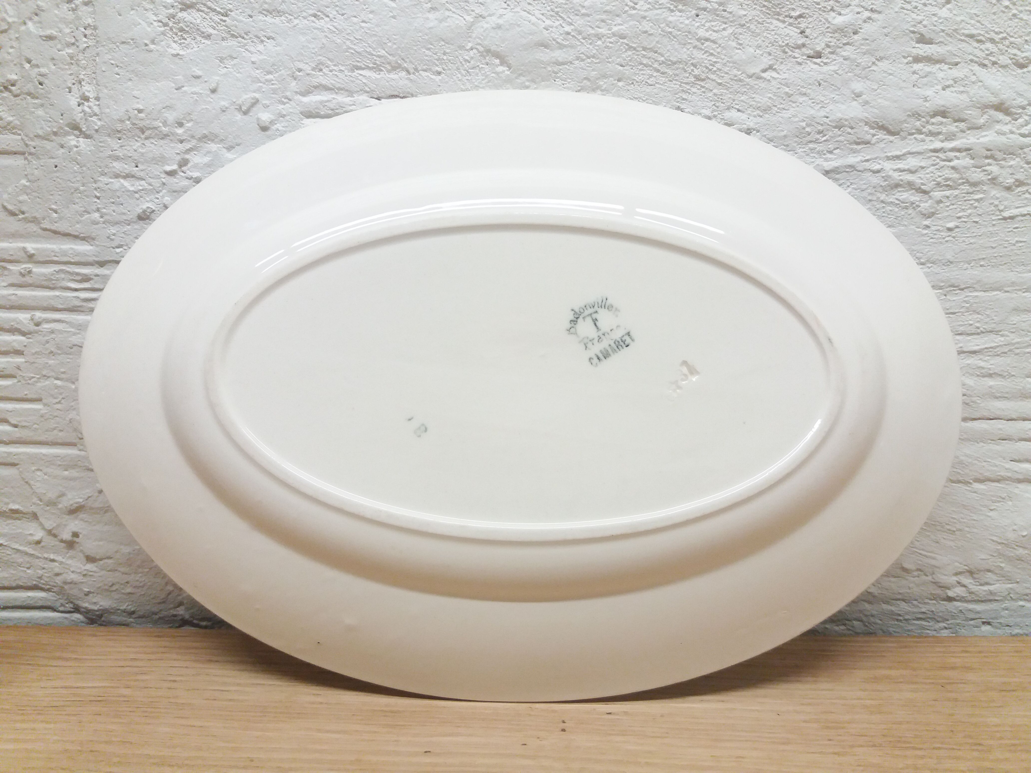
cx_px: 516
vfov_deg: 49.7
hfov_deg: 63.4
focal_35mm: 28
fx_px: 834
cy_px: 386
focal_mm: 3.7
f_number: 1.9
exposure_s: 1/164
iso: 200
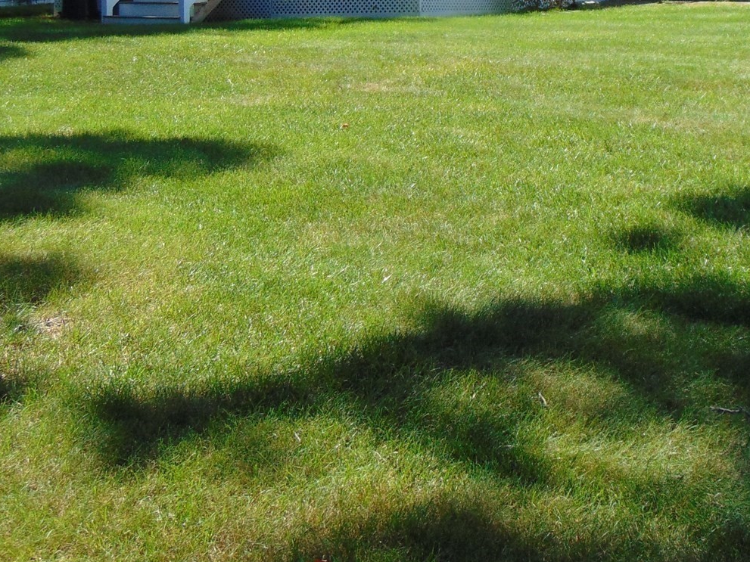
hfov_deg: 30.8
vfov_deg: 22.8
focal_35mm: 62
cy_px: 12
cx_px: 538
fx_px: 1343
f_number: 3.1
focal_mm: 5.4
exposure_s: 1/500
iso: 80
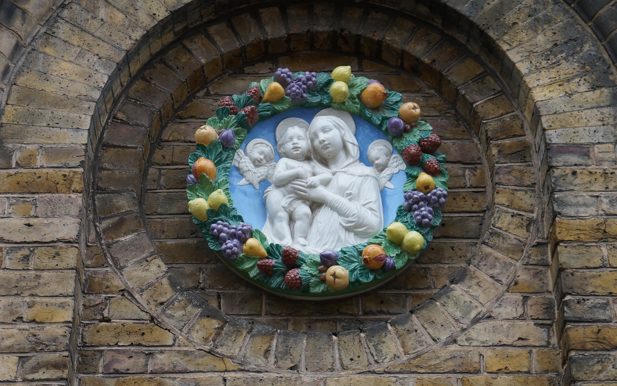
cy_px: 253
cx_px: 307
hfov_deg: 24.1
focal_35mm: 86
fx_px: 1442
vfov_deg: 15.2
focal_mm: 37
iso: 400
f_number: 5.6
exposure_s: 1/160
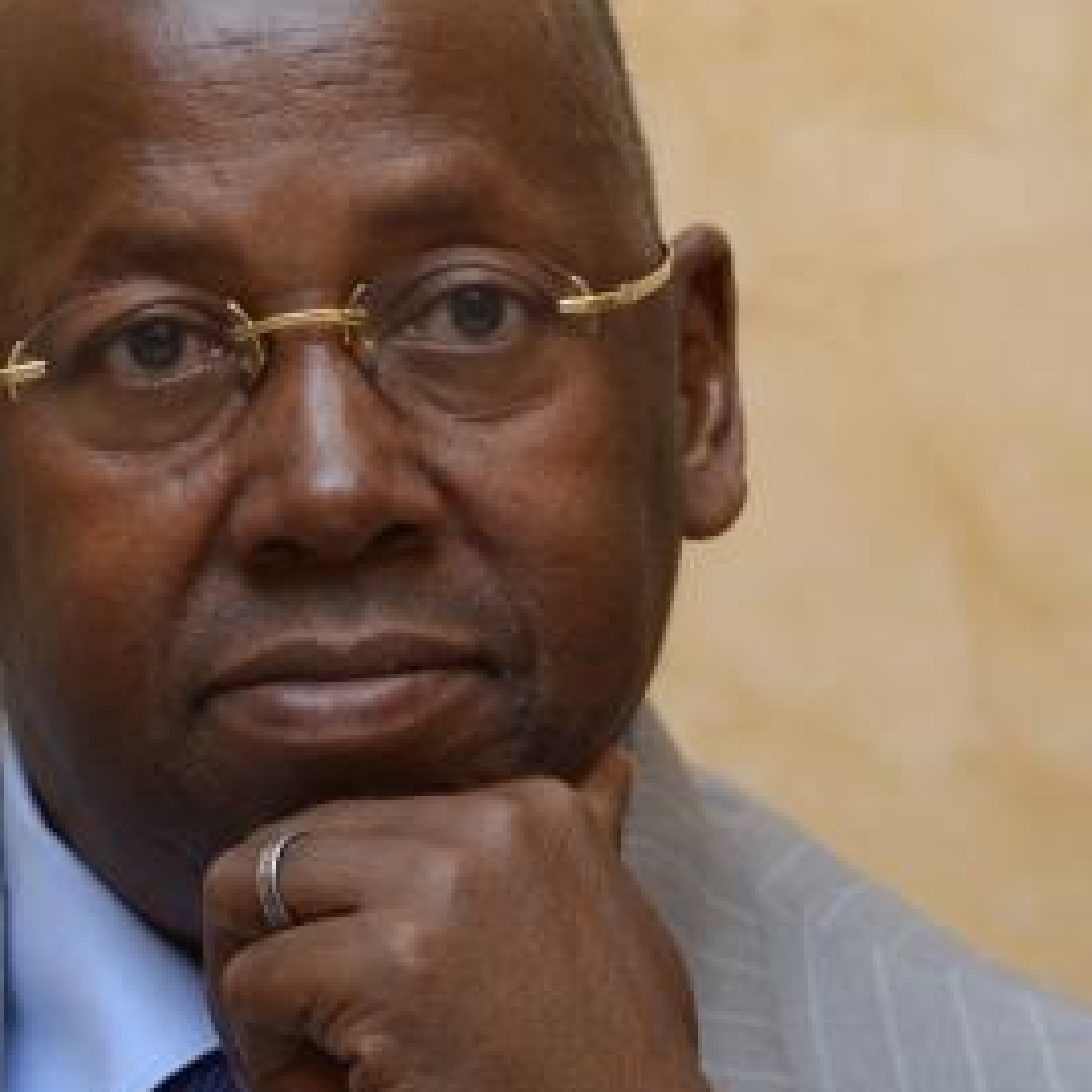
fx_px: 10814
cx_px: 300
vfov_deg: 5.8
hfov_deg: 5.8
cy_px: 570
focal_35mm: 303
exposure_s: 1/50
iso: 320
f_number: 5.6
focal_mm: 160
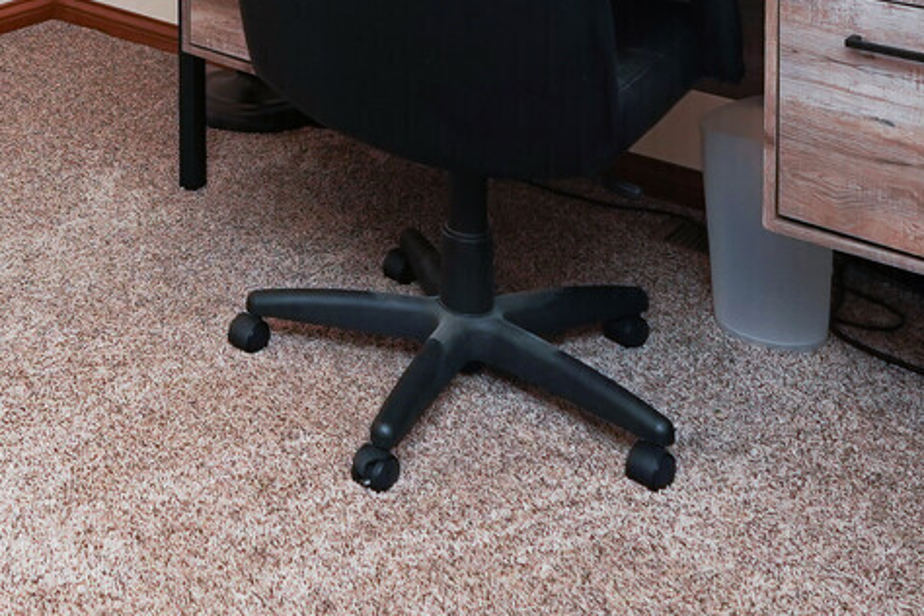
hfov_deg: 33.2
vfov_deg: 20.4
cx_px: -35
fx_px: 1386
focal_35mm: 54
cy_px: -378
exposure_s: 1/160
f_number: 3.5
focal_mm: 16
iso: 1600
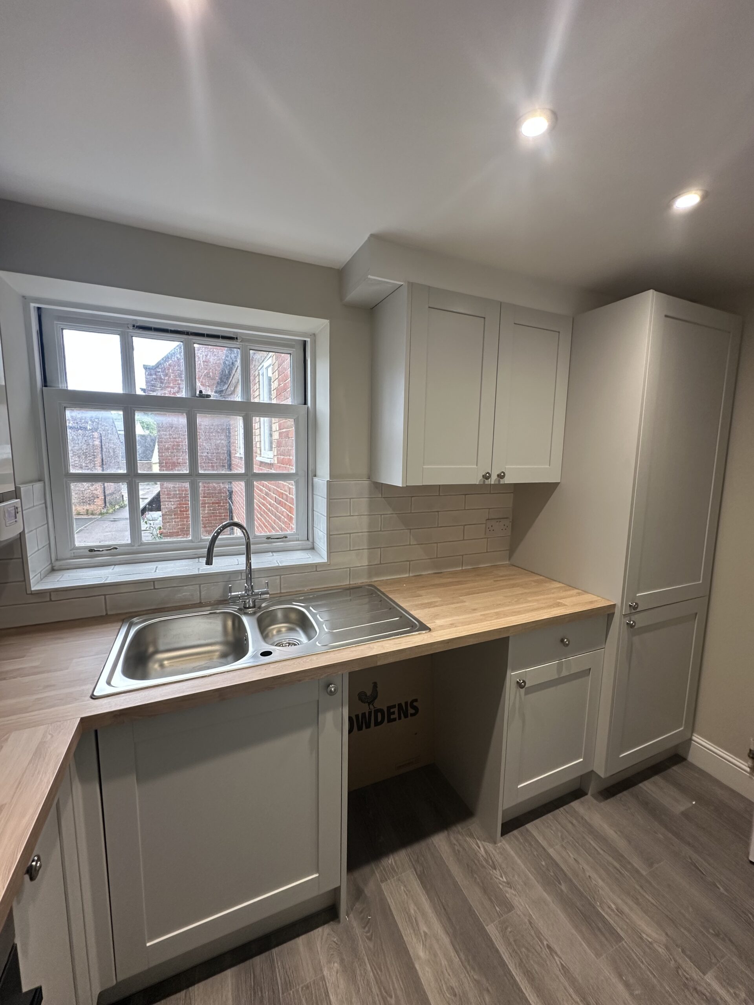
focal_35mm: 14
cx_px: 377
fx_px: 407
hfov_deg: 85.7
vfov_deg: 102.1
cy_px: 502
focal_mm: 2.22
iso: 200
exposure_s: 1/99
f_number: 2.2
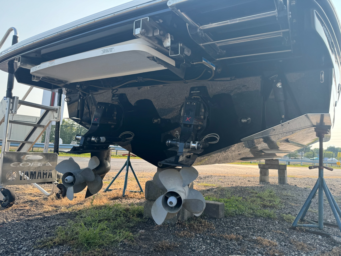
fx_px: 236
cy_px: 128
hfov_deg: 71.6
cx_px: 170
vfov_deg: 56.8
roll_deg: -5.5
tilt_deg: +4.4
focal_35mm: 24
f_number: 1.78
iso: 80
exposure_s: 1/980
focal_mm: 6.76
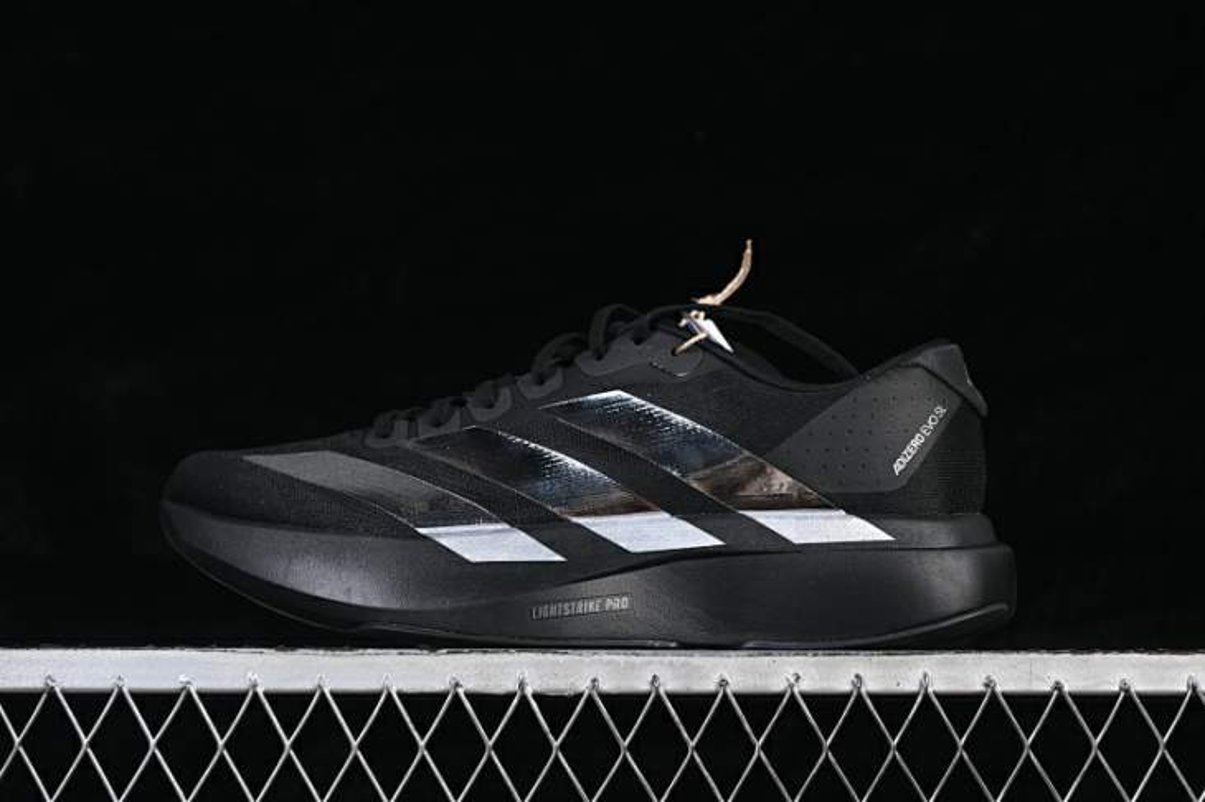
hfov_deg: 27.0
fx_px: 2509
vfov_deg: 18.2
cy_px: 401
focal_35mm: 75
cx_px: 602
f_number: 6.3
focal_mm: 50
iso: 160
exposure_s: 1/60
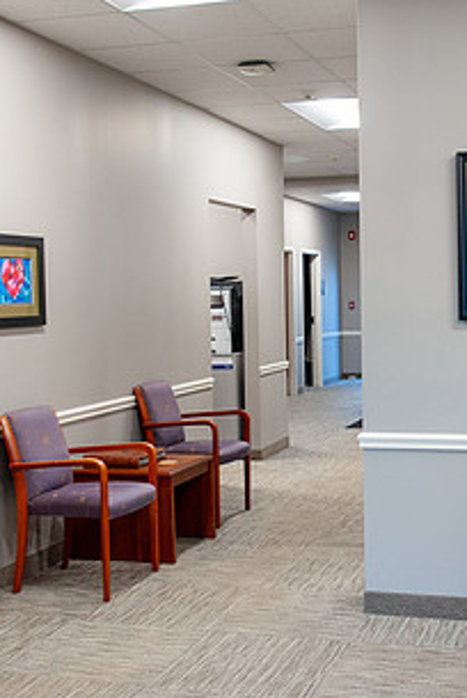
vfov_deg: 38.1
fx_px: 1009
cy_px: 334
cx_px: 332
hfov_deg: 25.8
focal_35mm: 52
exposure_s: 1/125
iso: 640
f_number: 3.2
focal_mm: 24
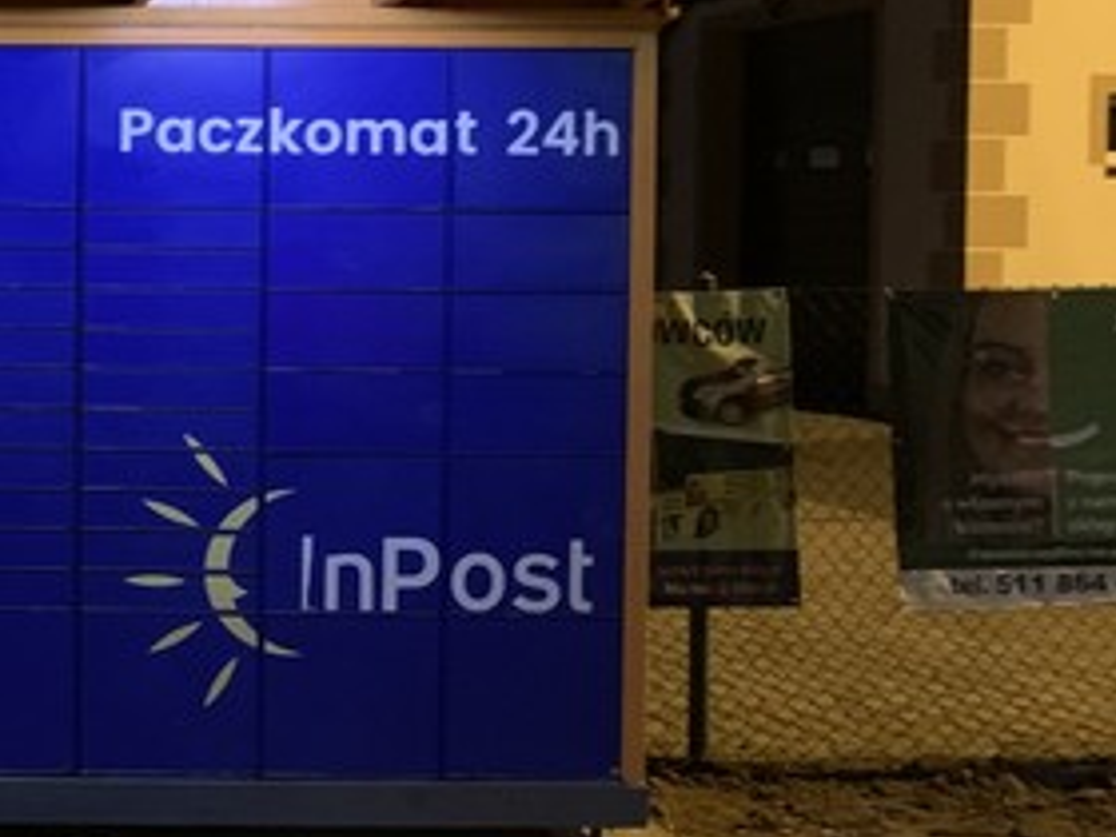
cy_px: 273
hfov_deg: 26.6
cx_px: -207
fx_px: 2096
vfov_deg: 22.5
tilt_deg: -0.1
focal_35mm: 65
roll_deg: -0.5
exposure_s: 1/17
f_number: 1.8
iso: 1000
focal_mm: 4.25
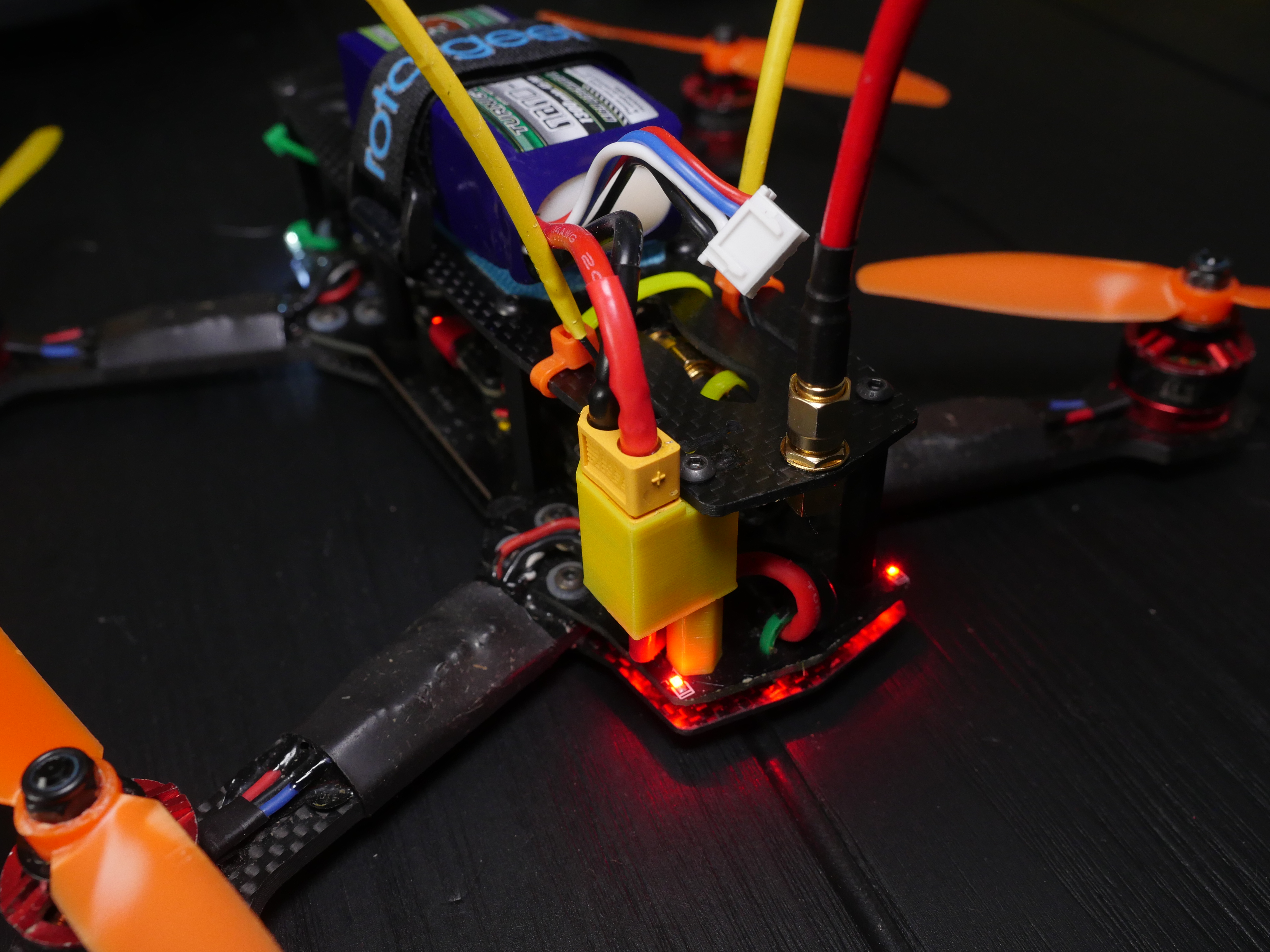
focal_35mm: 32
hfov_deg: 56.8
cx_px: 635
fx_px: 1174
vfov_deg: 44.2
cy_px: 476
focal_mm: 16
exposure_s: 1/60
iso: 800
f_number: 5
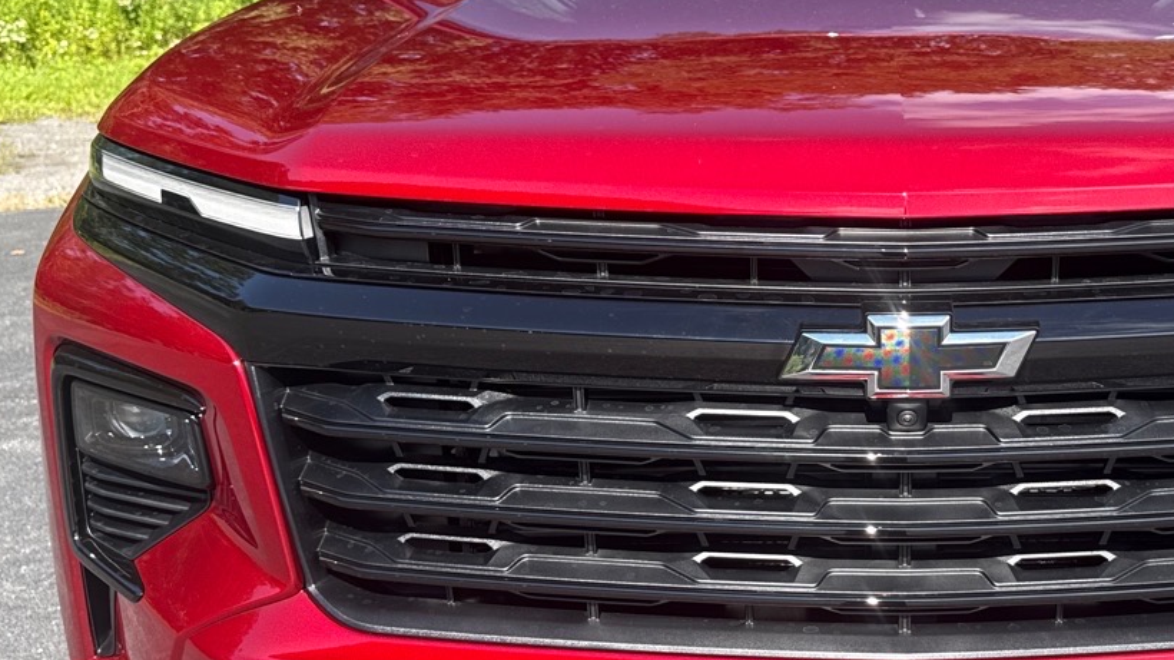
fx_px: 1587
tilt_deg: -16.5
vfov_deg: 23.5
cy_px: 387
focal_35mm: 51
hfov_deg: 39.7
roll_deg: +0.0
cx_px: 852
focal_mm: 6.76
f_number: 1.78
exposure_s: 1/1018
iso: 80
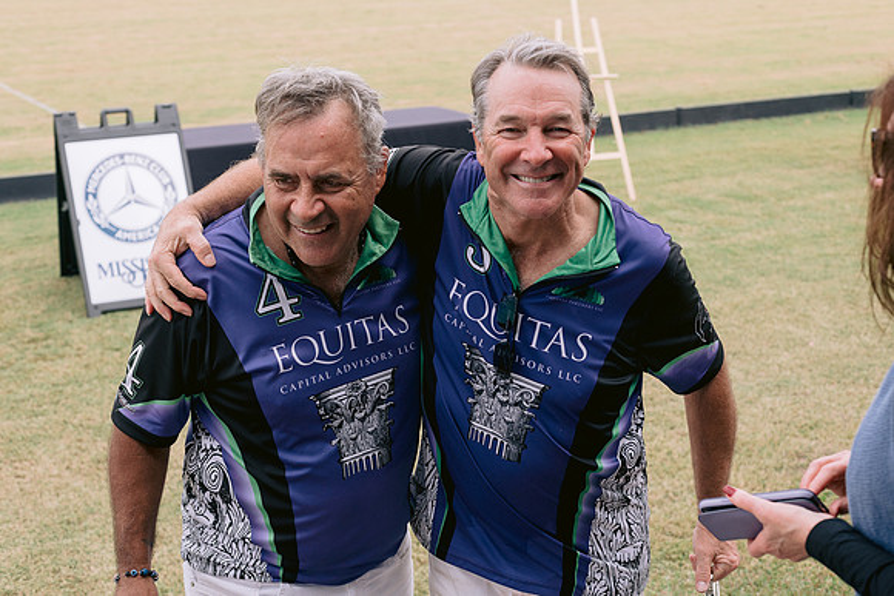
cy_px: 298
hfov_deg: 39.6
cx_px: 447
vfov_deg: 27.0
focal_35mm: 50
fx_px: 1242
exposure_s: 1/1000
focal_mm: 50
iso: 200
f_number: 5.6
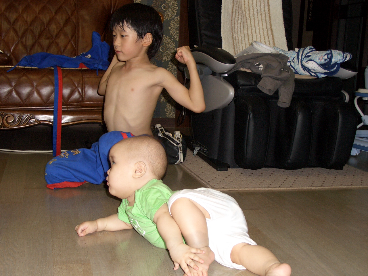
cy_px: 138
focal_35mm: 43
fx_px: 457
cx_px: 184
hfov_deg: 43.9
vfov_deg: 33.6
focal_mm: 9.2
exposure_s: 1/60
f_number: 3
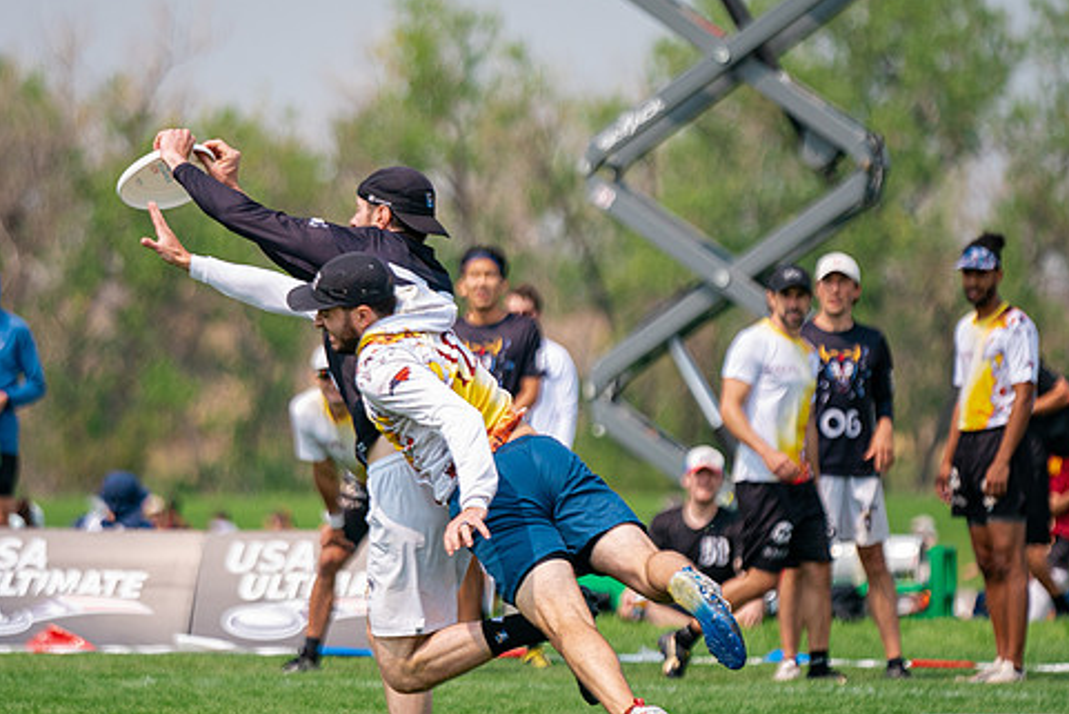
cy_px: 267
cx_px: 440
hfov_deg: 5.9
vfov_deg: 3.9
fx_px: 10425
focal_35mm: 351
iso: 400
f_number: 2.8
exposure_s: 1/5000
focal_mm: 200
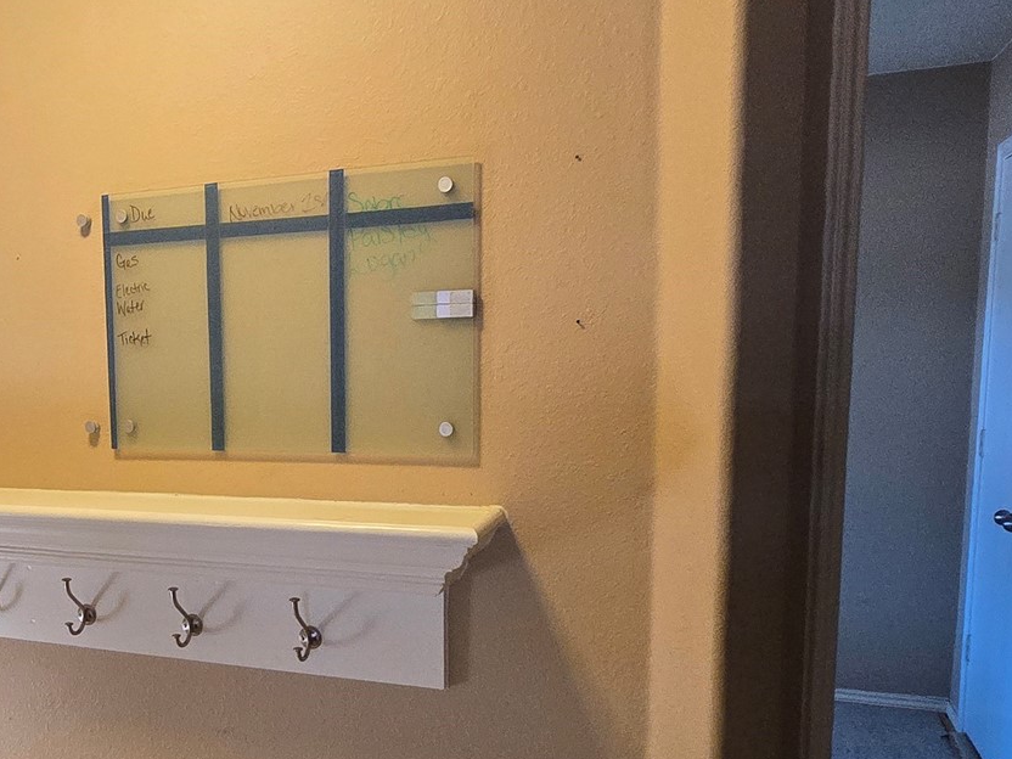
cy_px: 494
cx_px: 187
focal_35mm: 32
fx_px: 936
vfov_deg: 43.7
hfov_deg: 52.7
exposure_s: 1/60
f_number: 2.2
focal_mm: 2.2
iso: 500
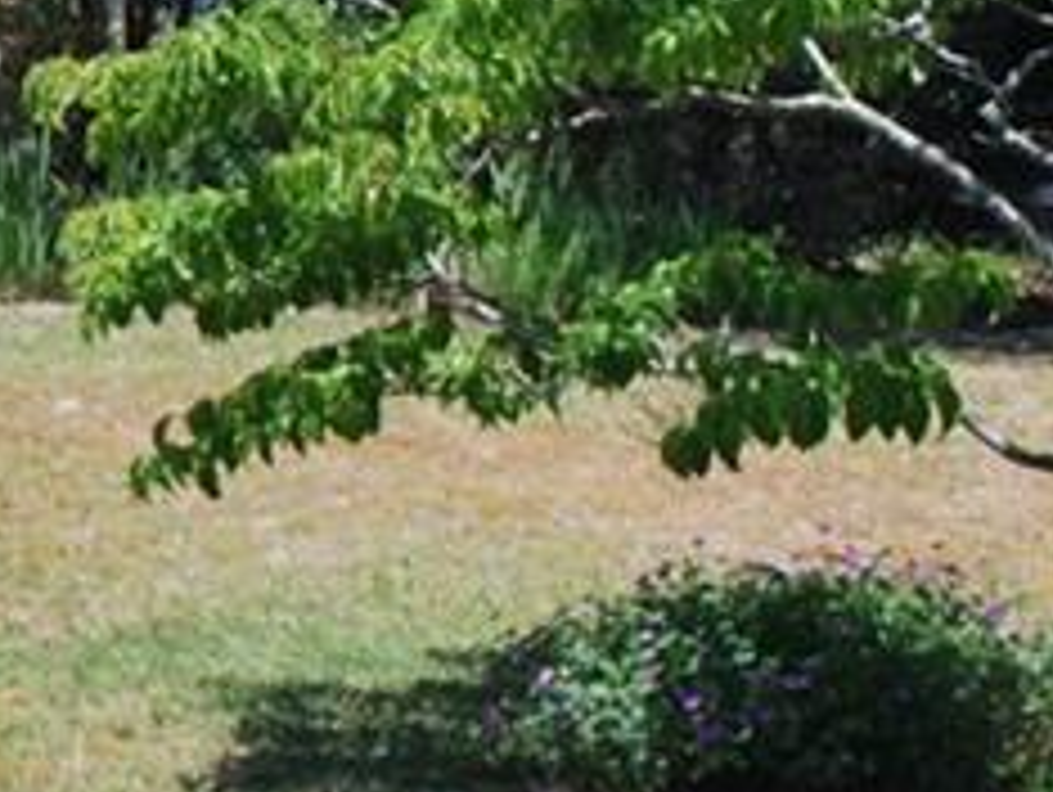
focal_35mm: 164
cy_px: 356
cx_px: -1102
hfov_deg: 10.9
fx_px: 4994
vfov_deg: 9.1
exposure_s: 1/200
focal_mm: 26
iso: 100
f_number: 7.1
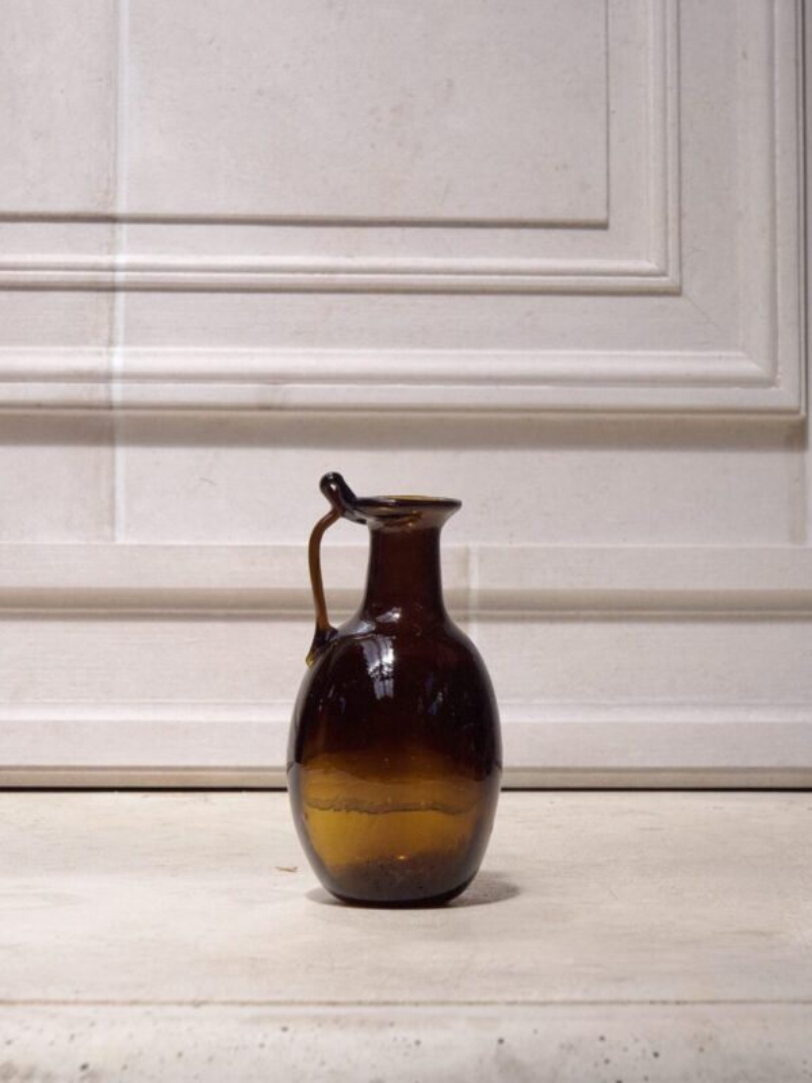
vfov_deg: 20.4
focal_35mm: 96
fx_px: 3003
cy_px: 542
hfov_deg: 15.4
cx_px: 406
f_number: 10
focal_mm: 48
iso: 1600
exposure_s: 1/1600
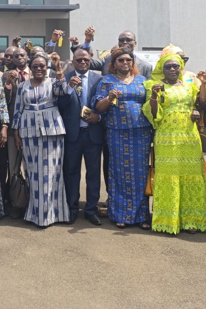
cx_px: -21
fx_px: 463
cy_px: 51
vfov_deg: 35.4
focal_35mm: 54
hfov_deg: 23.5
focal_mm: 6.14
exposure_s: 1/301
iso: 50
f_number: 1.6
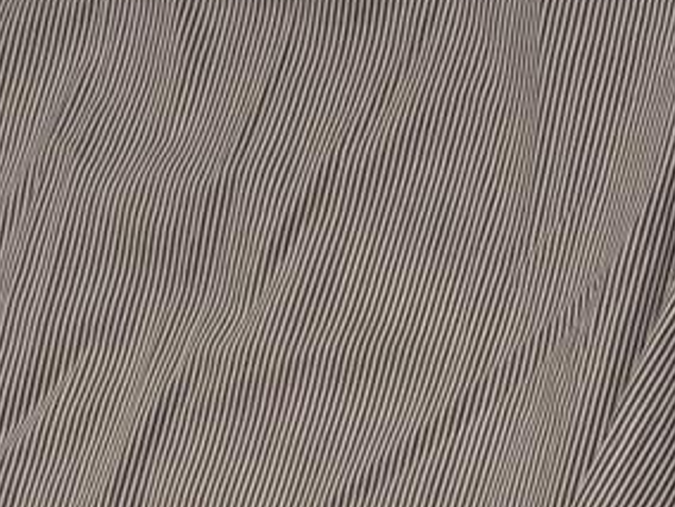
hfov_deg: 13.9
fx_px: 2749
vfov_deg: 10.0
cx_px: 553
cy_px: 916
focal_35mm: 141
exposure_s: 1/120
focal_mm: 5.43
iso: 363
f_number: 1.89
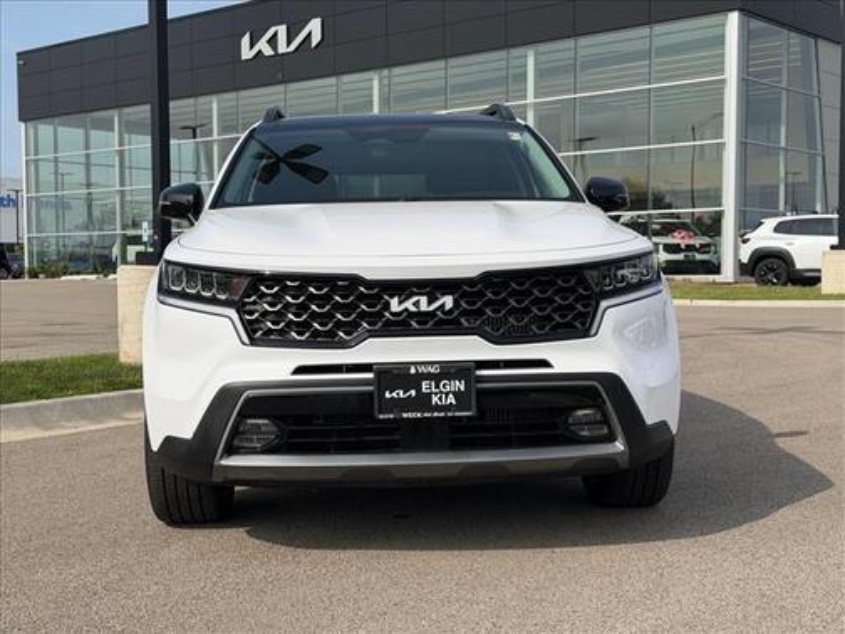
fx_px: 1172
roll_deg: -0.3
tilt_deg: -2.5
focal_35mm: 48
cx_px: 422
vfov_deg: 30.3
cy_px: 317
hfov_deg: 39.7
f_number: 1.78
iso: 64
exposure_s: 1/6536
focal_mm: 6.76
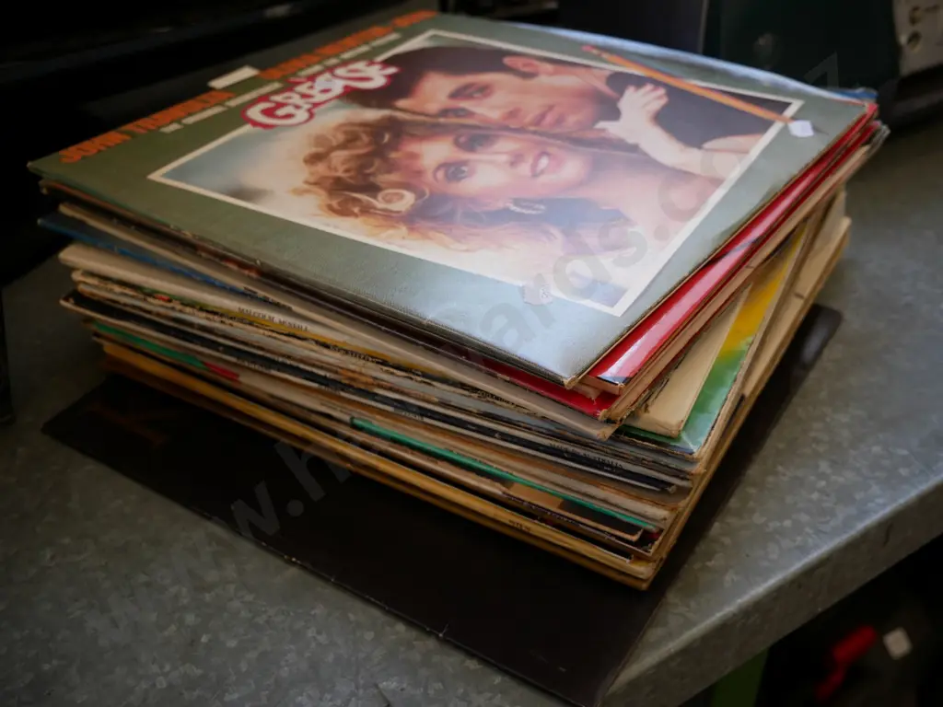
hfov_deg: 46.8
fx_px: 1090
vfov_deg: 36.0
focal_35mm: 40
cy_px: 354
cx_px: 472
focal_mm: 20
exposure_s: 1/60
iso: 250
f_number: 4.1
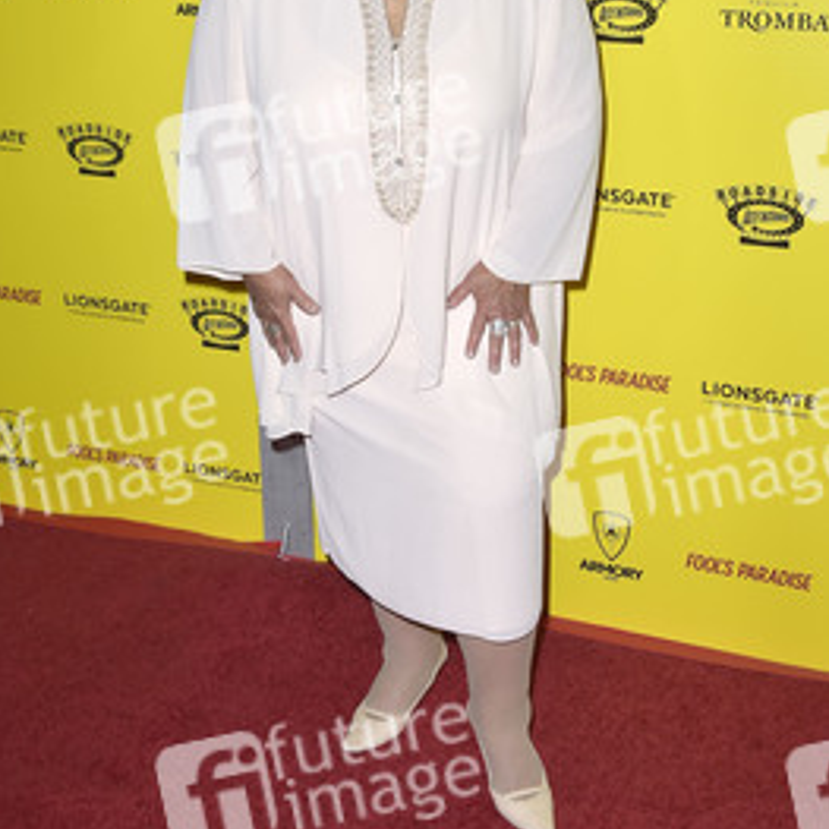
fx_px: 1544
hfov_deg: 30.0
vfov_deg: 29.9
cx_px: 411
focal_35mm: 57
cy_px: 306
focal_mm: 44
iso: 250
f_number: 6.3
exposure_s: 1/250
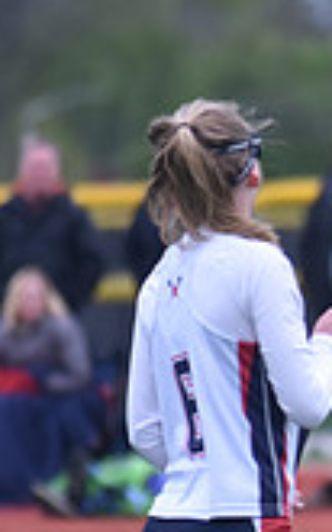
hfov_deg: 1.2
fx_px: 15605
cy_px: 385
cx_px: 861
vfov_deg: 2.0
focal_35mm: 1077
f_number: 2.8
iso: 560
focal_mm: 200
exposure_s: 1/1000
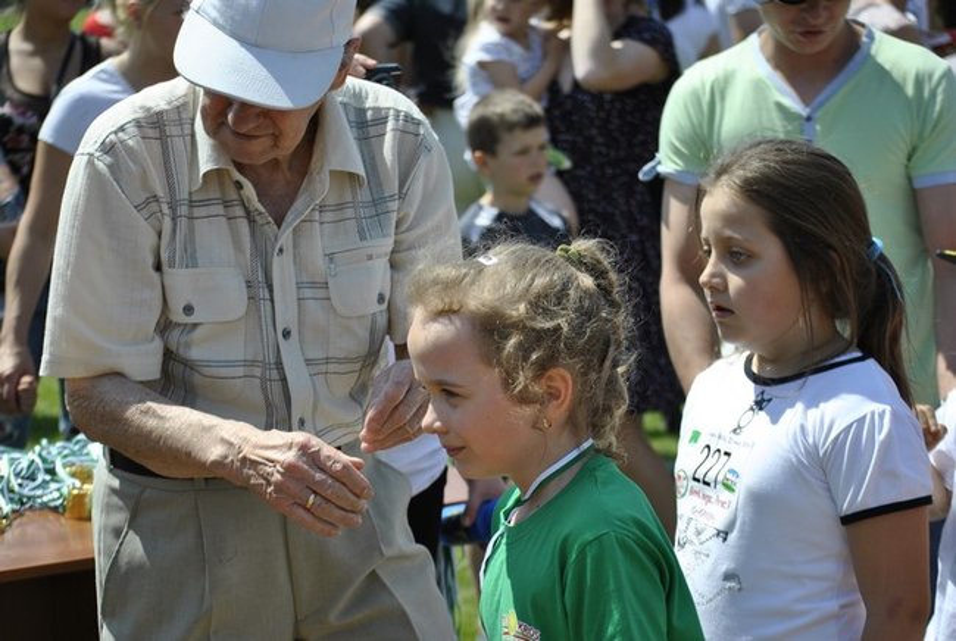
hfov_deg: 24.6
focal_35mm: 82
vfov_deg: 16.6
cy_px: 320
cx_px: 478
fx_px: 2195
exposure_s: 1/1000
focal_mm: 55
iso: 160
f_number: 4
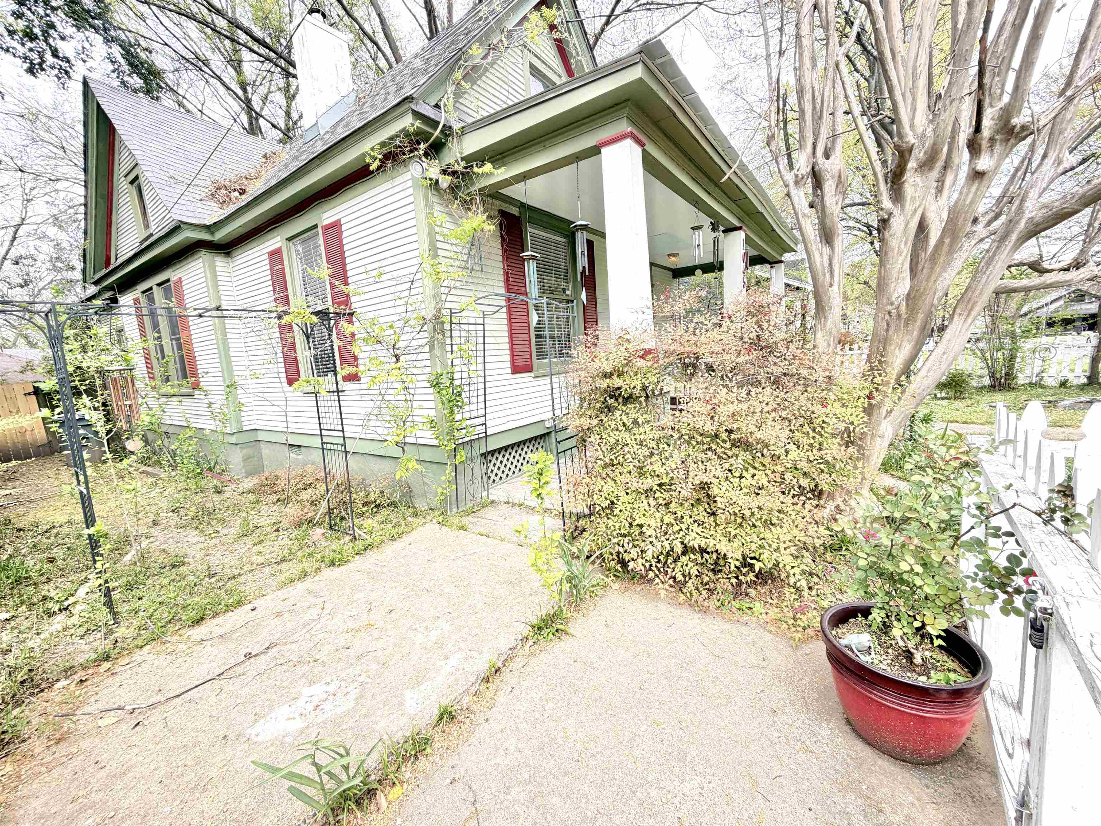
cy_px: 413
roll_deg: +4.0
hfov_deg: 102.1
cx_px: 550
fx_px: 445
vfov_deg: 85.7
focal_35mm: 14
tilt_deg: -7.0
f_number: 2.2
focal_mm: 2.22
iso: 64
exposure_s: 1/129
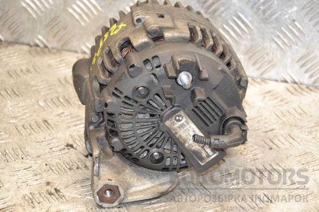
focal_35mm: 112
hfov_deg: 18.2
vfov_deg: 12.2
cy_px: 106
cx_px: 160
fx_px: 997
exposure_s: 1/60
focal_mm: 75
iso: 800
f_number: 5.3
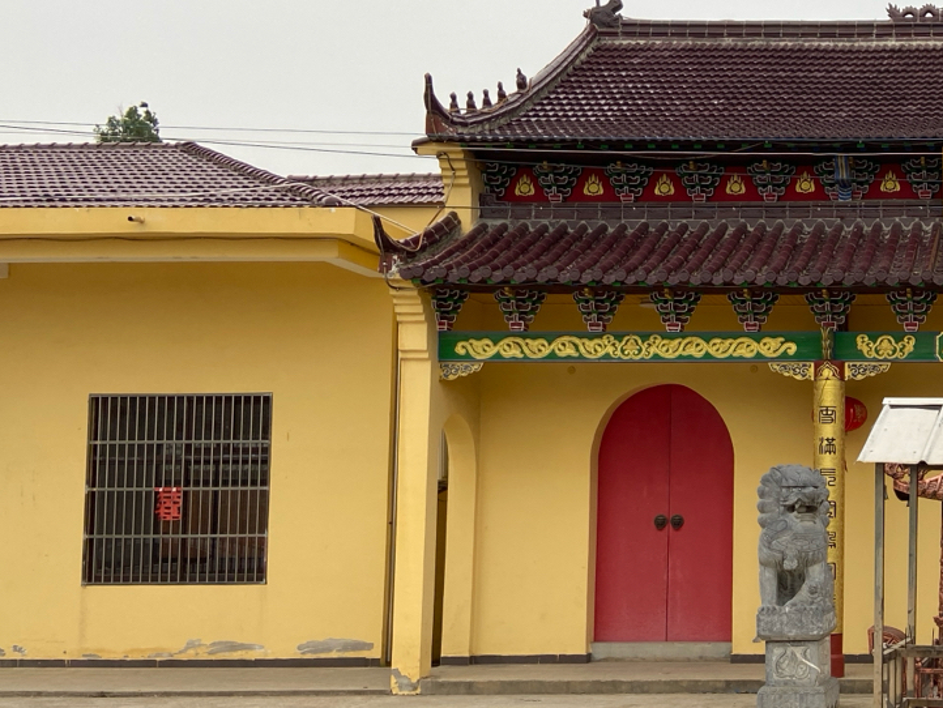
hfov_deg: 32.4
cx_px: 968
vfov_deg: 27.0
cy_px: 425
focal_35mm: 54
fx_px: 1472
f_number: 1.8
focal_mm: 4.25
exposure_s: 1/216
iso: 32
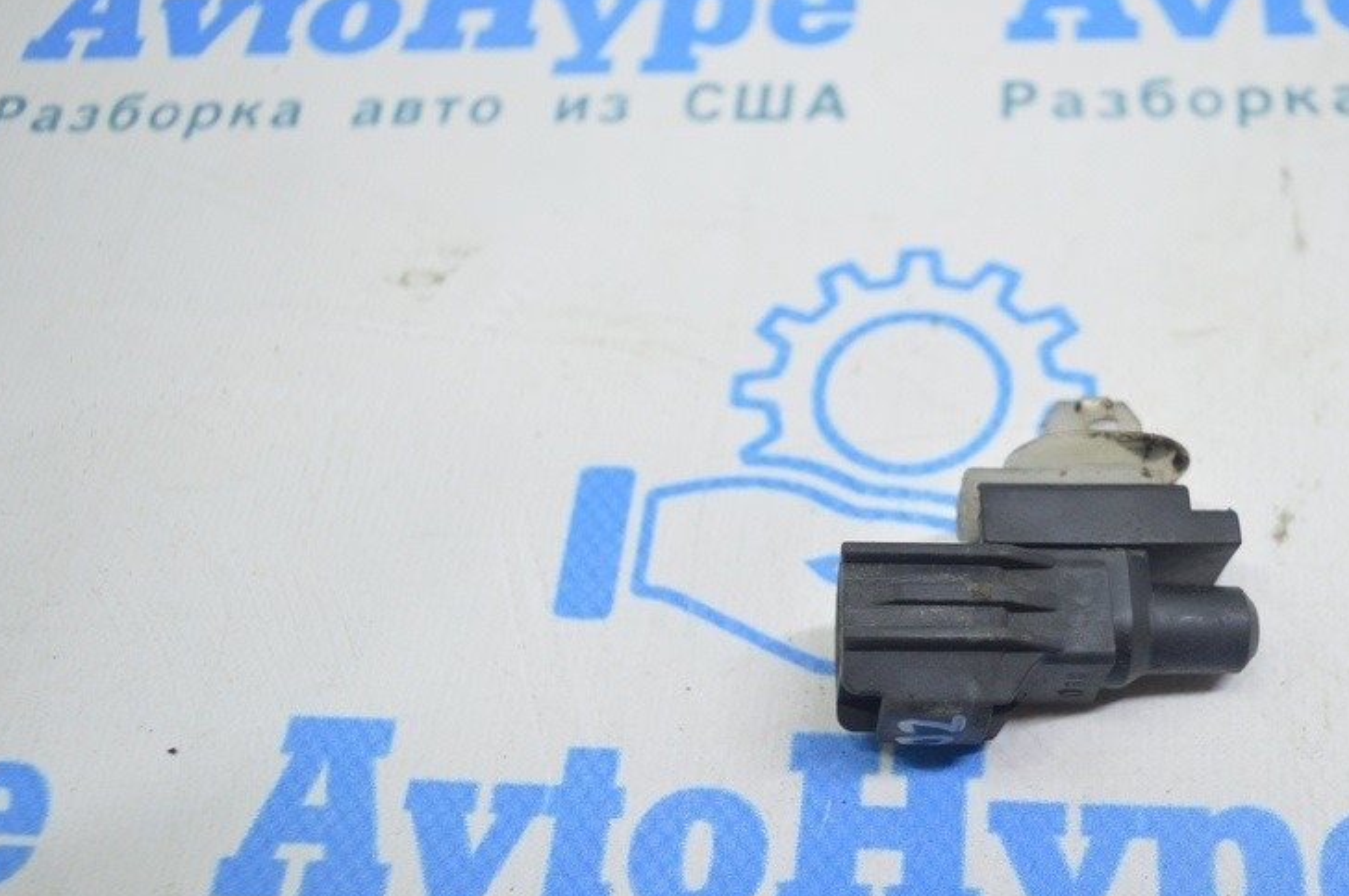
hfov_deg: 50.1
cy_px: 534
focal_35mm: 38
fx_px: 1423
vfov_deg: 34.9
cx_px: 867
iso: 400
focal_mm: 18
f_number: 3.5
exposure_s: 1/40
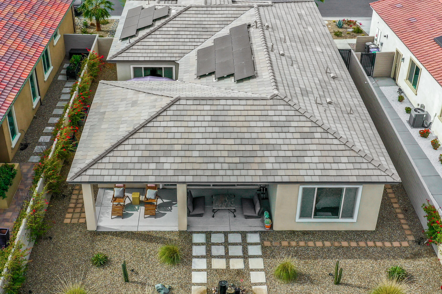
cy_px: 154
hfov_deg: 43.6
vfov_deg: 29.8
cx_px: 201
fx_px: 552
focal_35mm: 45
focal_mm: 10.26
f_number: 5.6
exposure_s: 1/400
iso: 100
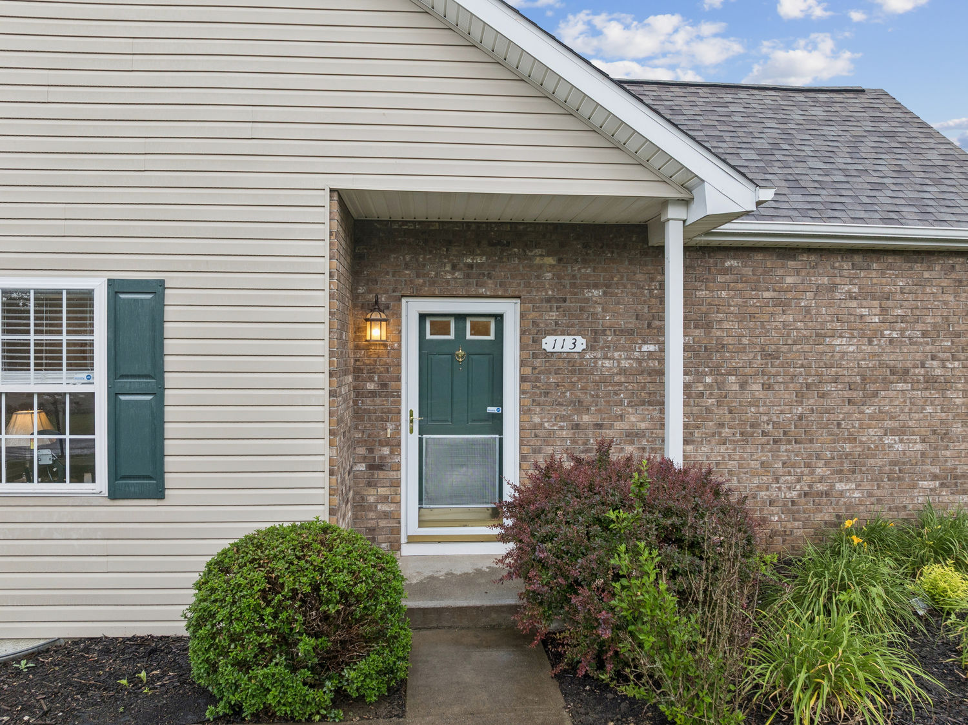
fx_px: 671
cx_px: 484
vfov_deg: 56.8
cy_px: 362
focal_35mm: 24
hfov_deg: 71.6
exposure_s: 1/50
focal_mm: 12.3
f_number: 2.8
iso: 130
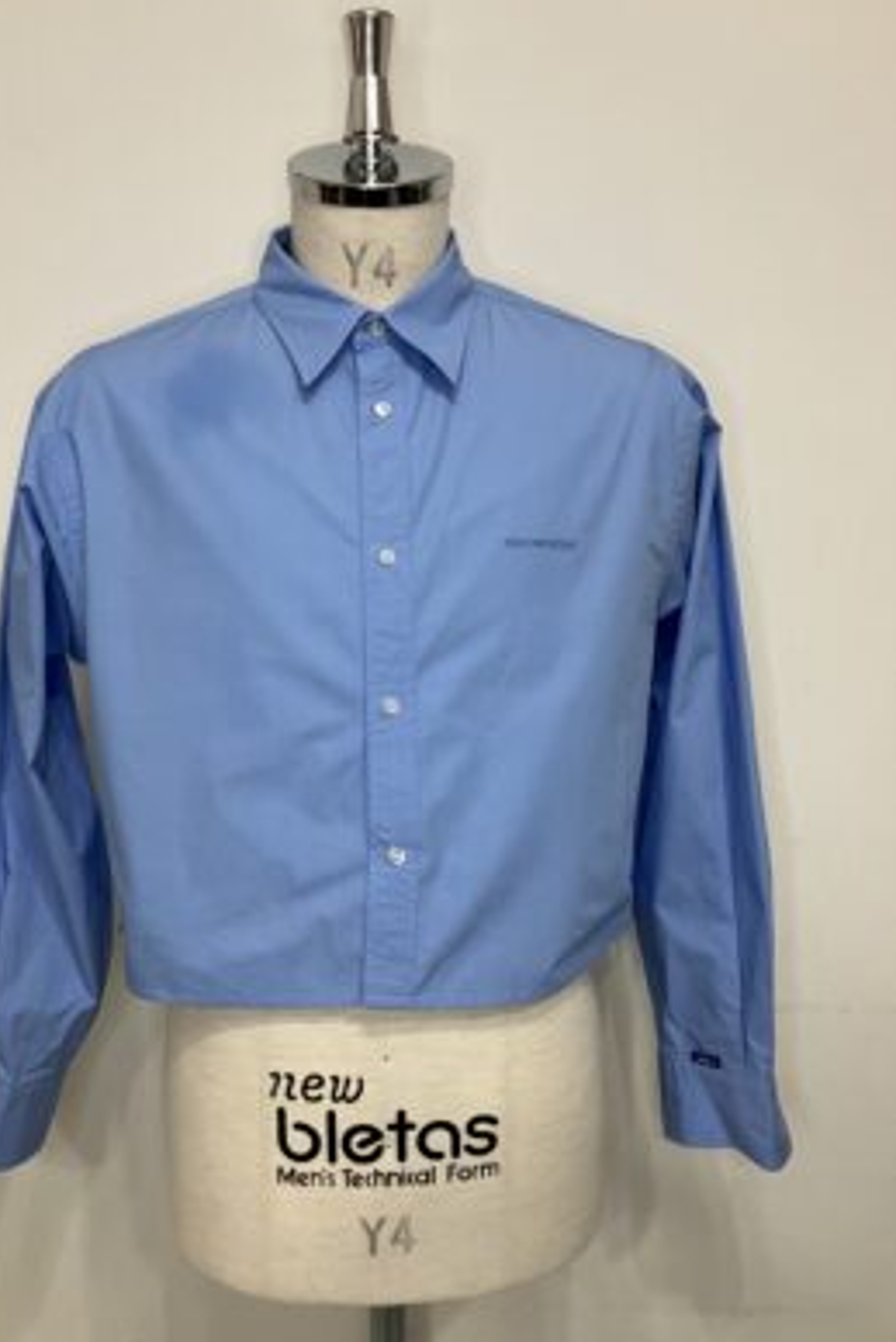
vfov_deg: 61.9
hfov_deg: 43.5
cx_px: 387
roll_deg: +0.1
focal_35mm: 30
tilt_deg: -12.3
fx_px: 1119
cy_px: 654
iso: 64
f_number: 1.8
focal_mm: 3.99
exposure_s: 1/50
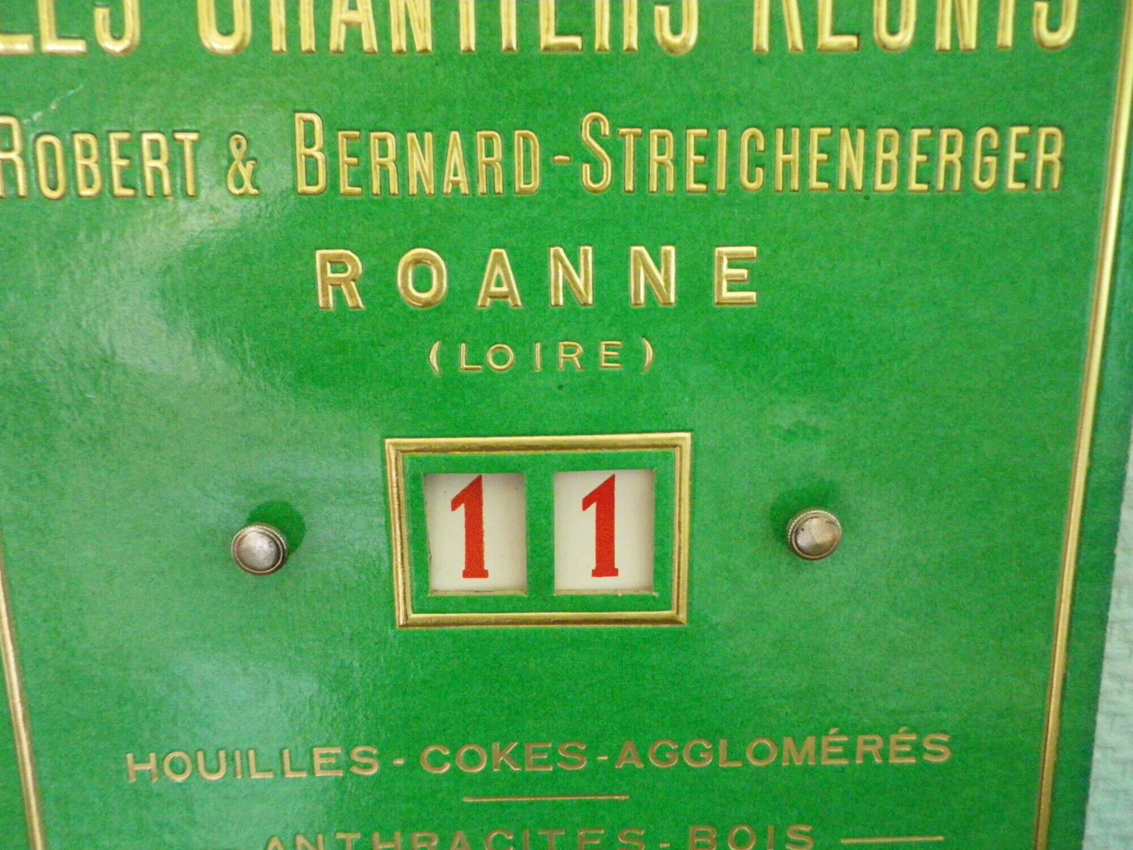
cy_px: 425
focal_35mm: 28
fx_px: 916
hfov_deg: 63.4
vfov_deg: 49.7
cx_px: 566
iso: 800
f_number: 2.6
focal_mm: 4.9
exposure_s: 1/25
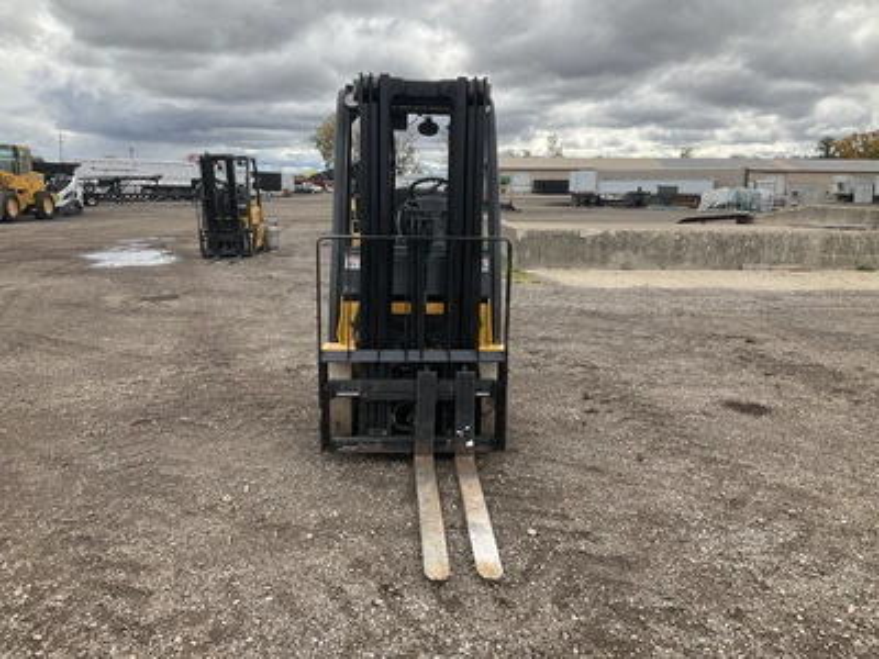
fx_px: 736
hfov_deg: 61.7
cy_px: 330
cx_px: 440
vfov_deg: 48.2
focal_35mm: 29
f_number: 1.8
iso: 25
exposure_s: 1/759
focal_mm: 3
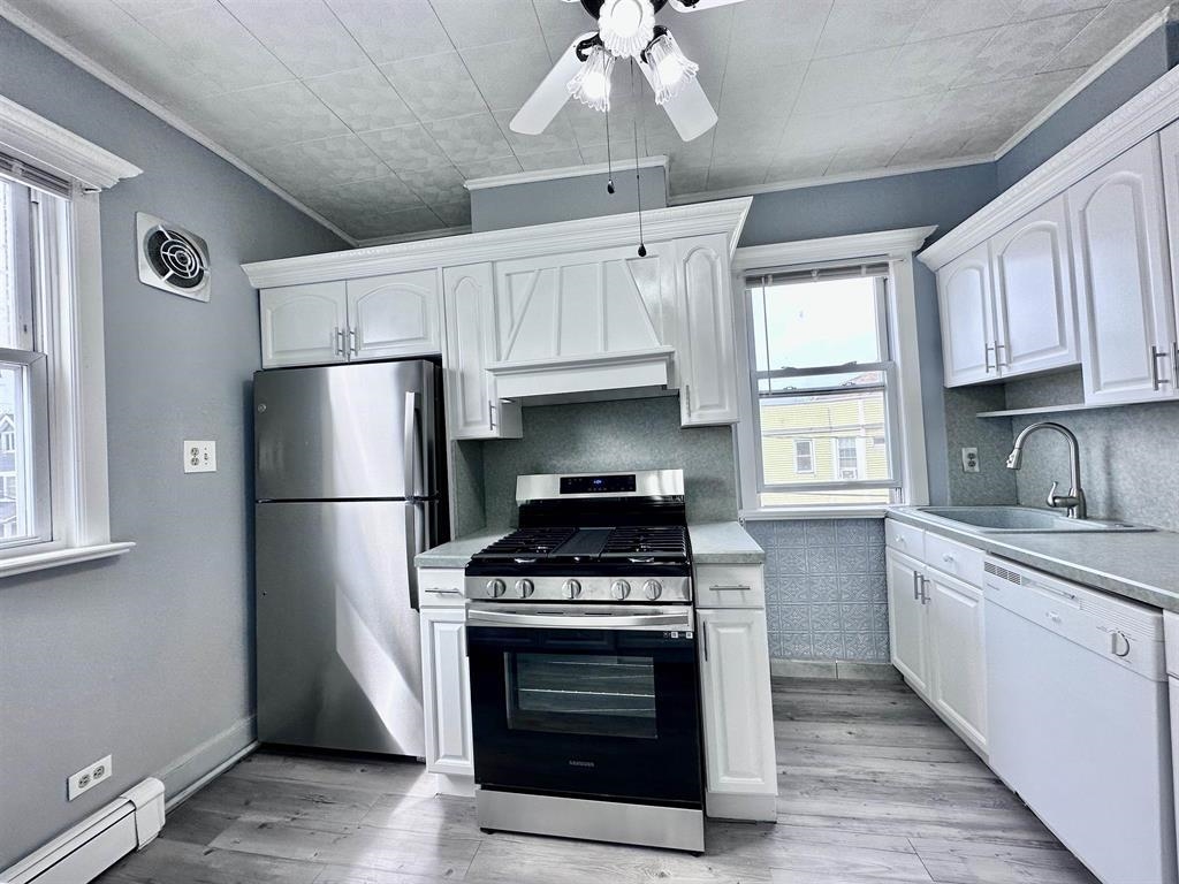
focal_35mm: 14
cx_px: 590
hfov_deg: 102.1
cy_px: 442
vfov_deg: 85.7
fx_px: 477
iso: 40
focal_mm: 2.22
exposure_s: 1/251
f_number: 2.2
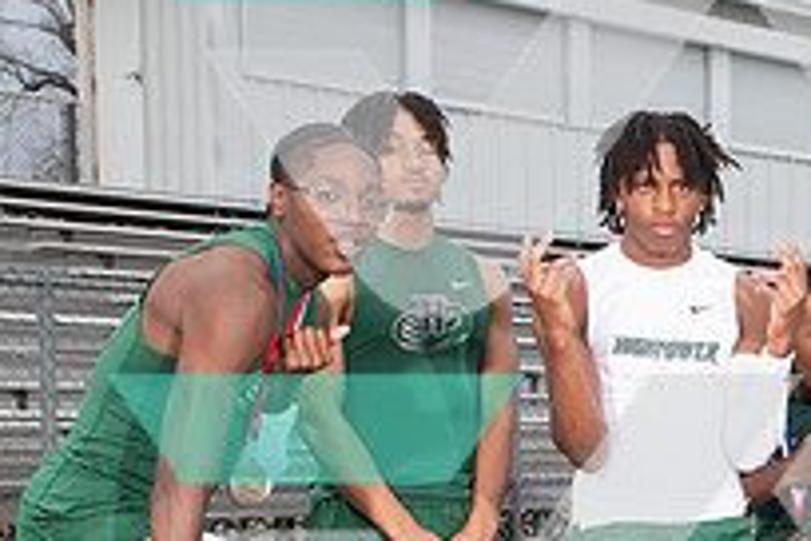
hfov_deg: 20.1
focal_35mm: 91
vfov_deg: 14.7
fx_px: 2050
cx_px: 1121
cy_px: 587
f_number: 6.3
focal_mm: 32
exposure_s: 1/400
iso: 250
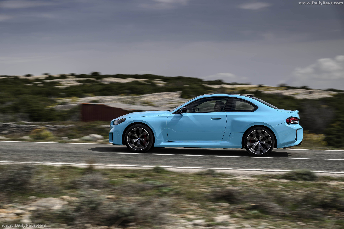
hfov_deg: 32.9
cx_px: 172
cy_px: 114
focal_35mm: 61
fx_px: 583
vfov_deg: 22.3
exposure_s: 1/40
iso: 32
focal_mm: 61
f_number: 7.1
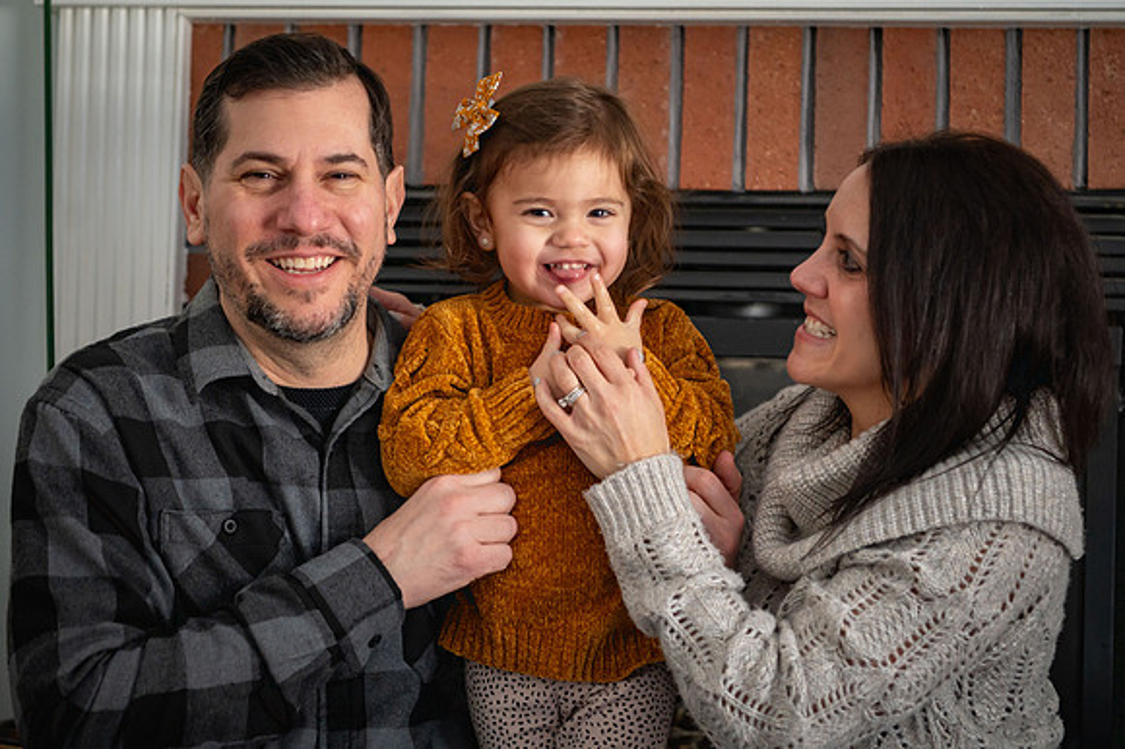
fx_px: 1936
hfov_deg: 32.4
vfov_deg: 21.9
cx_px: 542
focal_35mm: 62
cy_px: 367
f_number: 3.2
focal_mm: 58
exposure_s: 1/80
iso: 1250
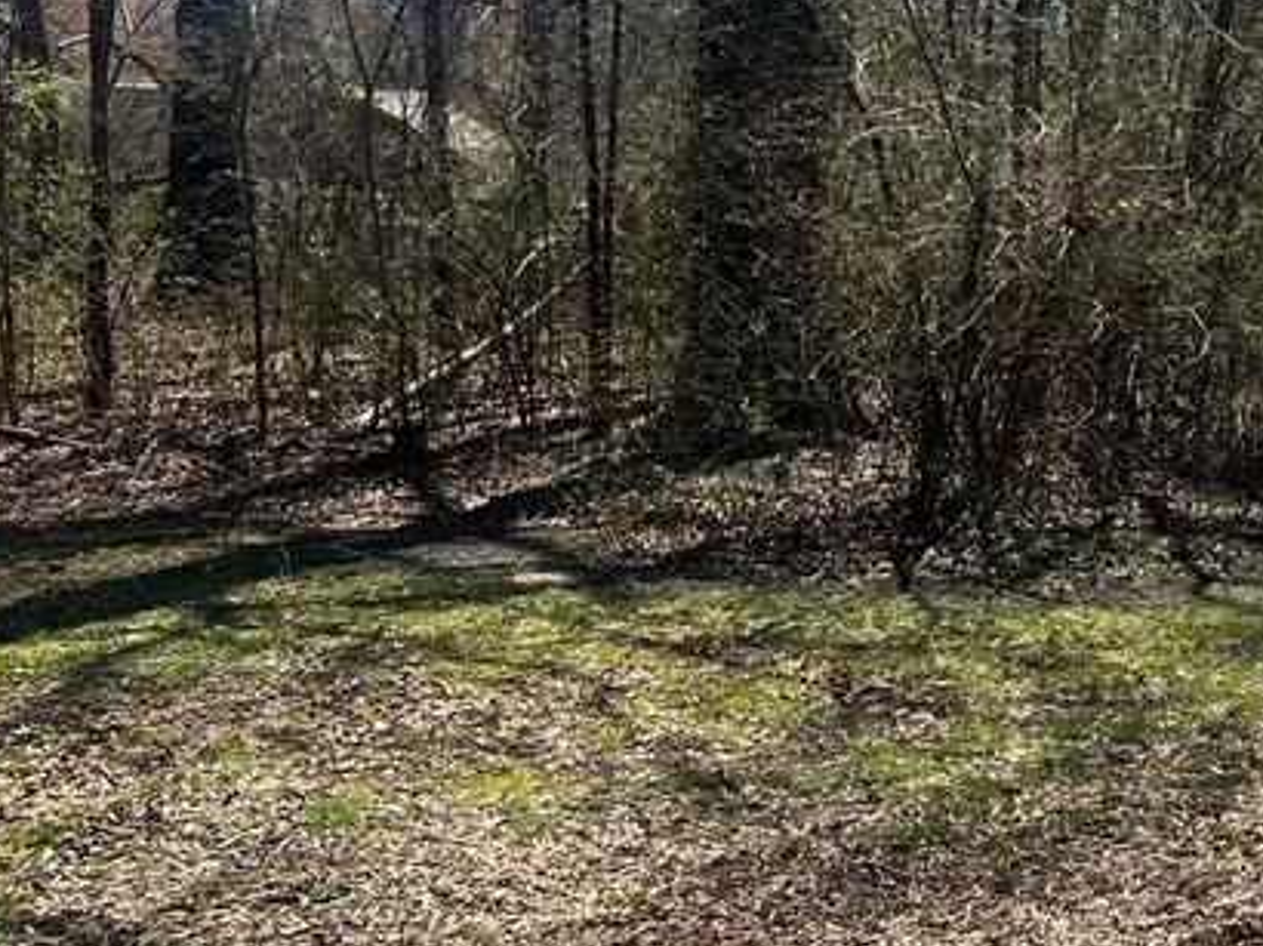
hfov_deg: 27.3
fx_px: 2370
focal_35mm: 65
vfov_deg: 22.3
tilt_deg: -2.2
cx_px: 1389
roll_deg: -0.6
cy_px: 231
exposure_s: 1/1751
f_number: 1.5
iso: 50
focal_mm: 5.7
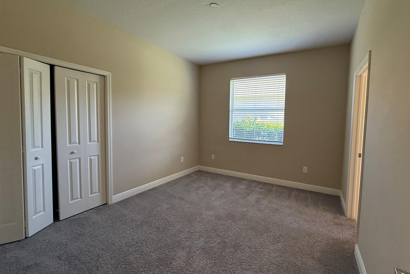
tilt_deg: -3.2
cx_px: 225
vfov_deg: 73.7
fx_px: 182
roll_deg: -2.2
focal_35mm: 16
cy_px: 131
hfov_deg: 96.4
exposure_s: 1/120
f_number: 2.2
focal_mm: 2.22
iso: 250
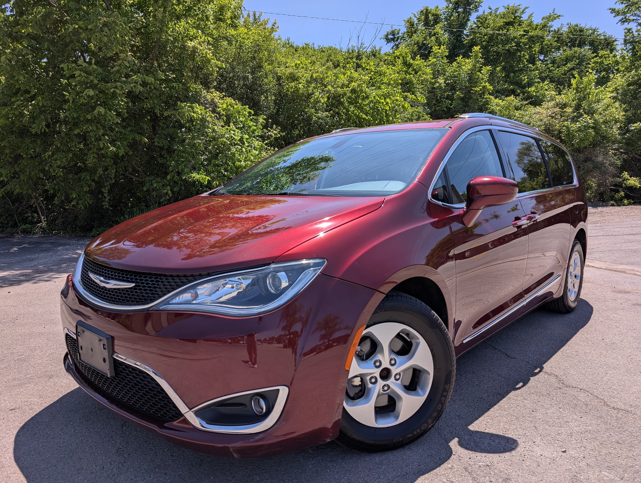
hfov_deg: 71.5
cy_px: 242
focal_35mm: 24
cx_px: 320
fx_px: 445
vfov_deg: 56.9
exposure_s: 1/1381
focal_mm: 6.9
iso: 21
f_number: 1.68
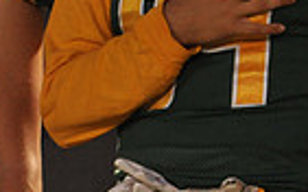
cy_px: 4
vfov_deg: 1.2
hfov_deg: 2.0
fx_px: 8810
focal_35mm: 1050
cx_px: 531
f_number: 5.6
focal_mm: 250
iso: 4000
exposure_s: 1/160
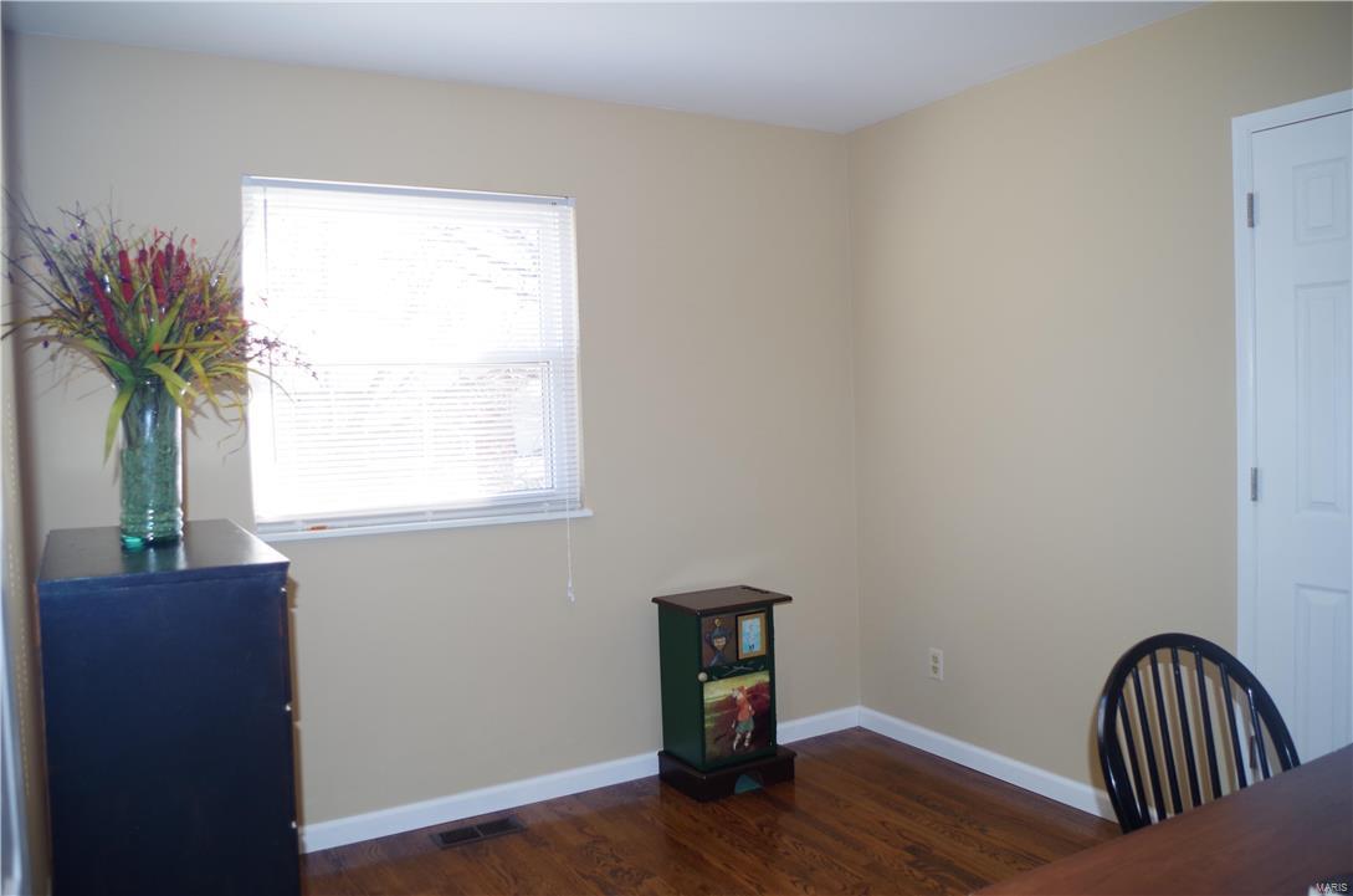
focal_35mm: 27
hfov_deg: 67.5
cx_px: 676
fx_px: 1013
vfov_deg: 47.7
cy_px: 448
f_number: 3.5
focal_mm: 18
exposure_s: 1/80
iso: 400
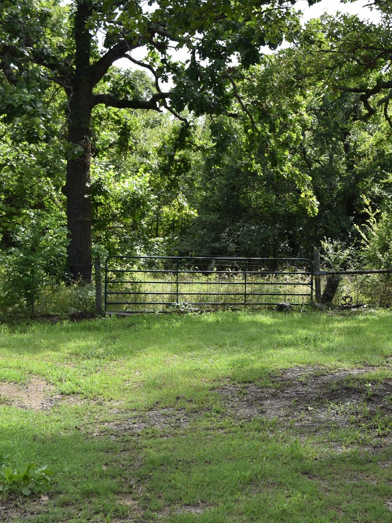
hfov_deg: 22.0
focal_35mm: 66
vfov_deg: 29.4
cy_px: 260
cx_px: 314
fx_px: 997
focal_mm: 30
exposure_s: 1/250
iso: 200
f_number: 7.1
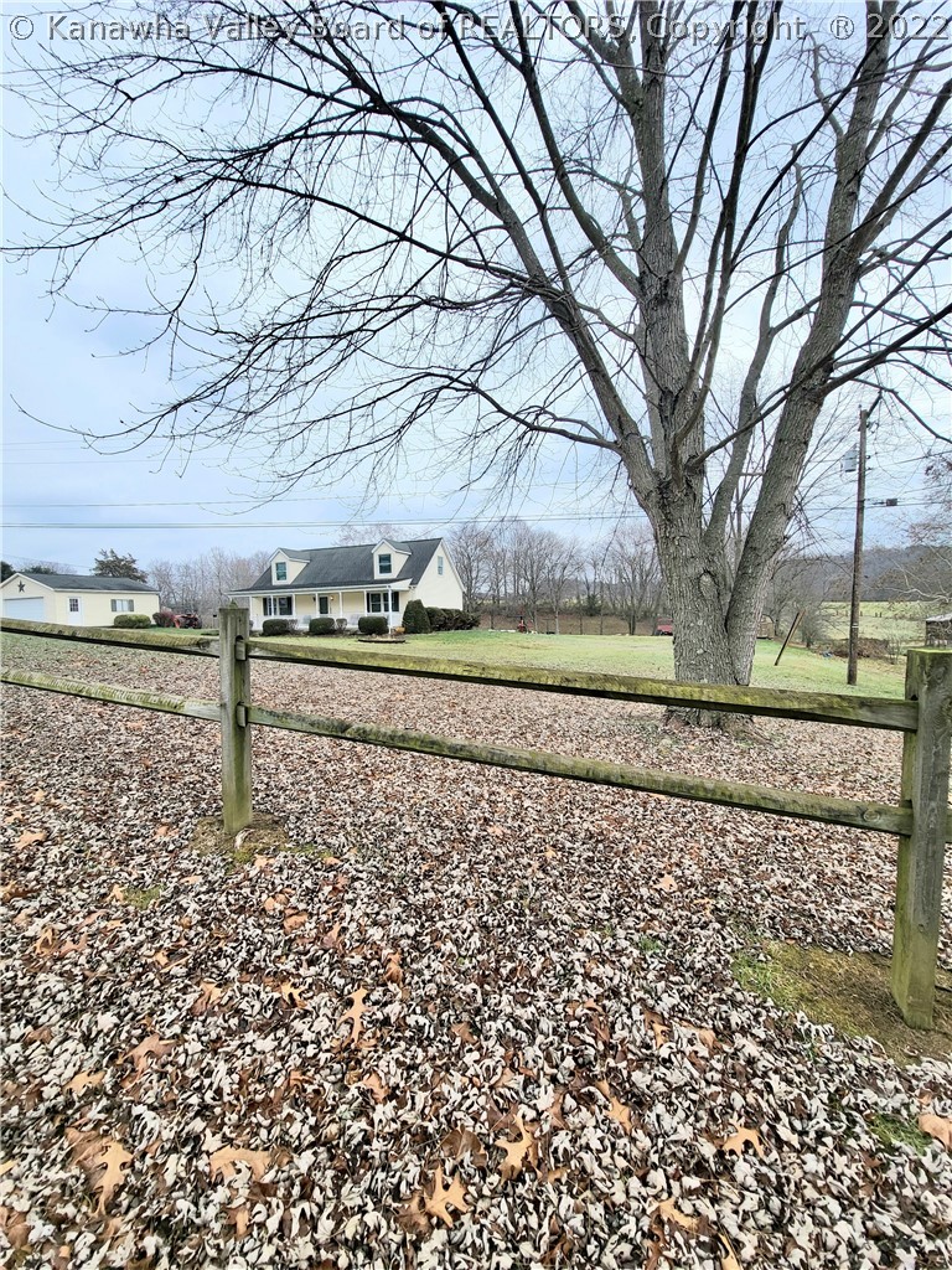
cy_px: 635
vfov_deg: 106.2
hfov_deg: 89.9
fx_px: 477
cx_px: 476
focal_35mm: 13
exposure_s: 1/556
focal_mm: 1.74
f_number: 2.2
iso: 32
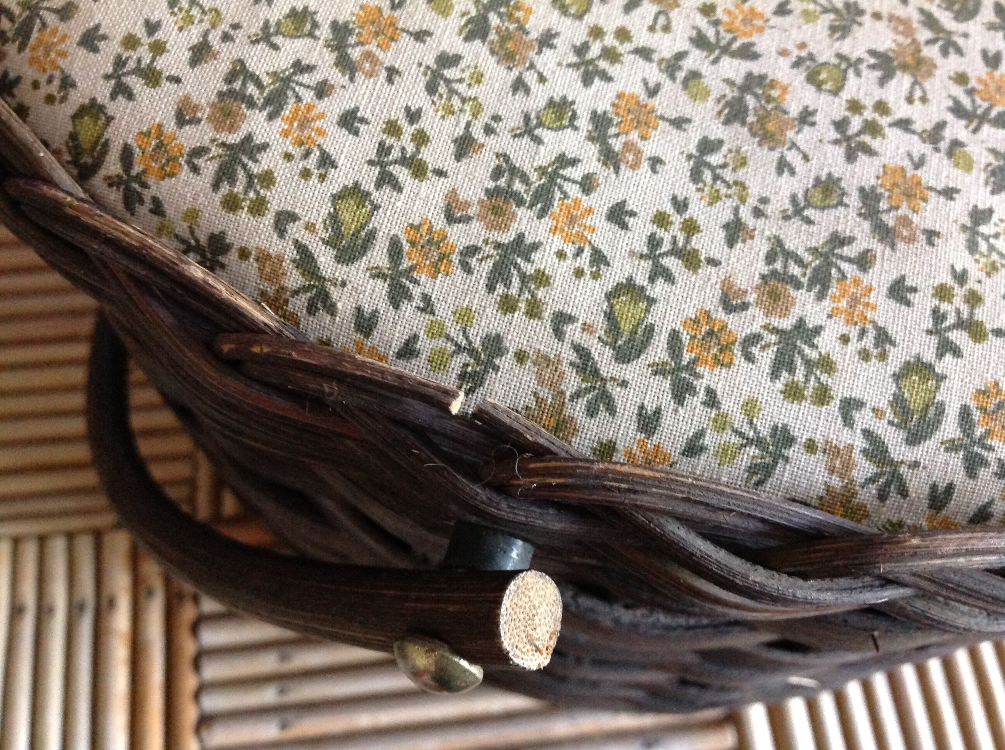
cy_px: 375
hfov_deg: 52.7
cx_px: 502
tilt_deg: -66.1
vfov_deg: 40.6
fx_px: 1015
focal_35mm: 35
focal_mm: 4.28
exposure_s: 1/15
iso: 400
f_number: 2.4
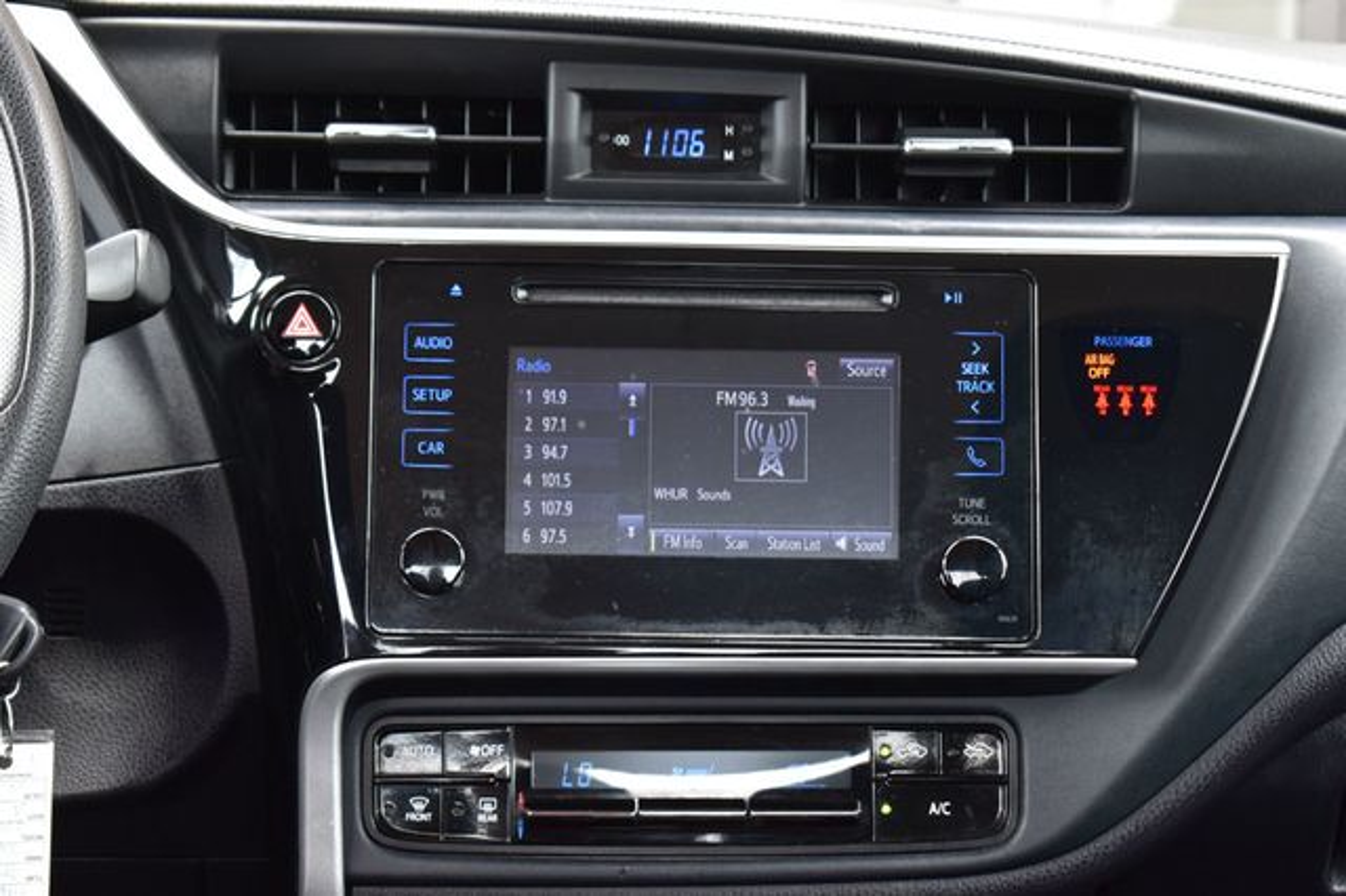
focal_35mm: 82
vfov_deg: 16.5
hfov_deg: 24.6
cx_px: 673
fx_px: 3083
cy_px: 448
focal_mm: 55
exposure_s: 1/30
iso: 400
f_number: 7.1
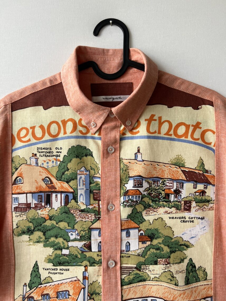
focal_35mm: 26
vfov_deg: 67.3
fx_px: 226
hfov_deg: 53.1
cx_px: 113
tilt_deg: -7.2
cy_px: 150
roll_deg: +1.2
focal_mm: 5.7
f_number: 1.5
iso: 80
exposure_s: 1/121
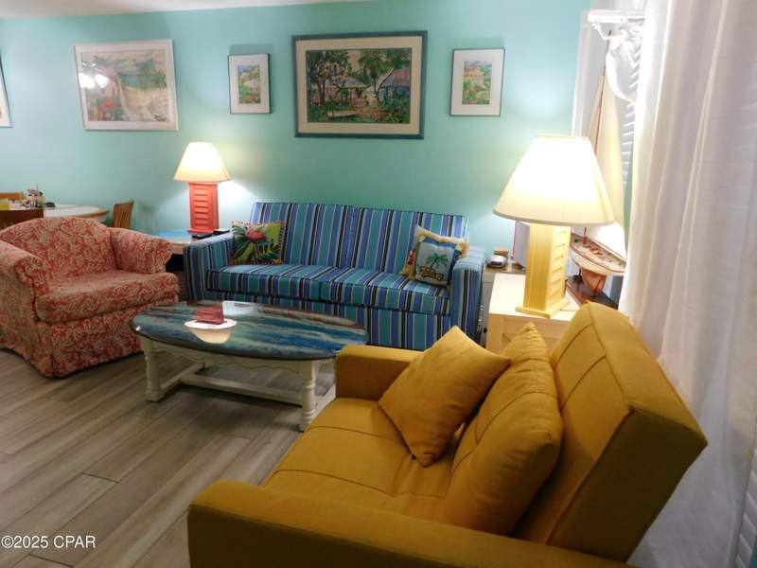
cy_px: 284
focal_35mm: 23
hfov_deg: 73.9
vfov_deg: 58.9
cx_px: 378
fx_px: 503
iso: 320
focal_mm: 4
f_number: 3
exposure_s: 1/30
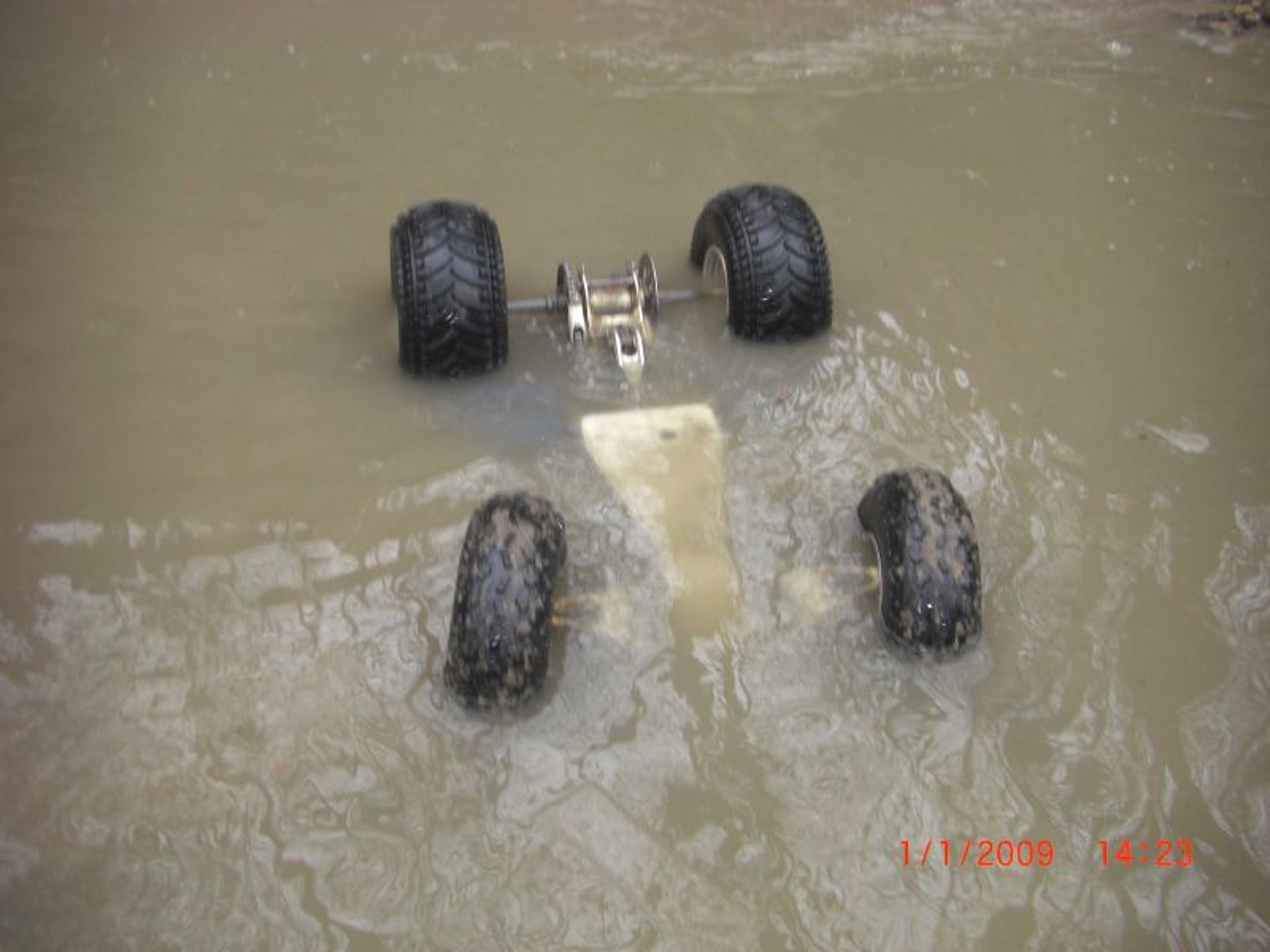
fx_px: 1394
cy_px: 476
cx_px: 635
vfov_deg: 37.7
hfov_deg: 49.0
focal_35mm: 38
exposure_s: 1/100
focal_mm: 6.3
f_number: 3.4
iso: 200
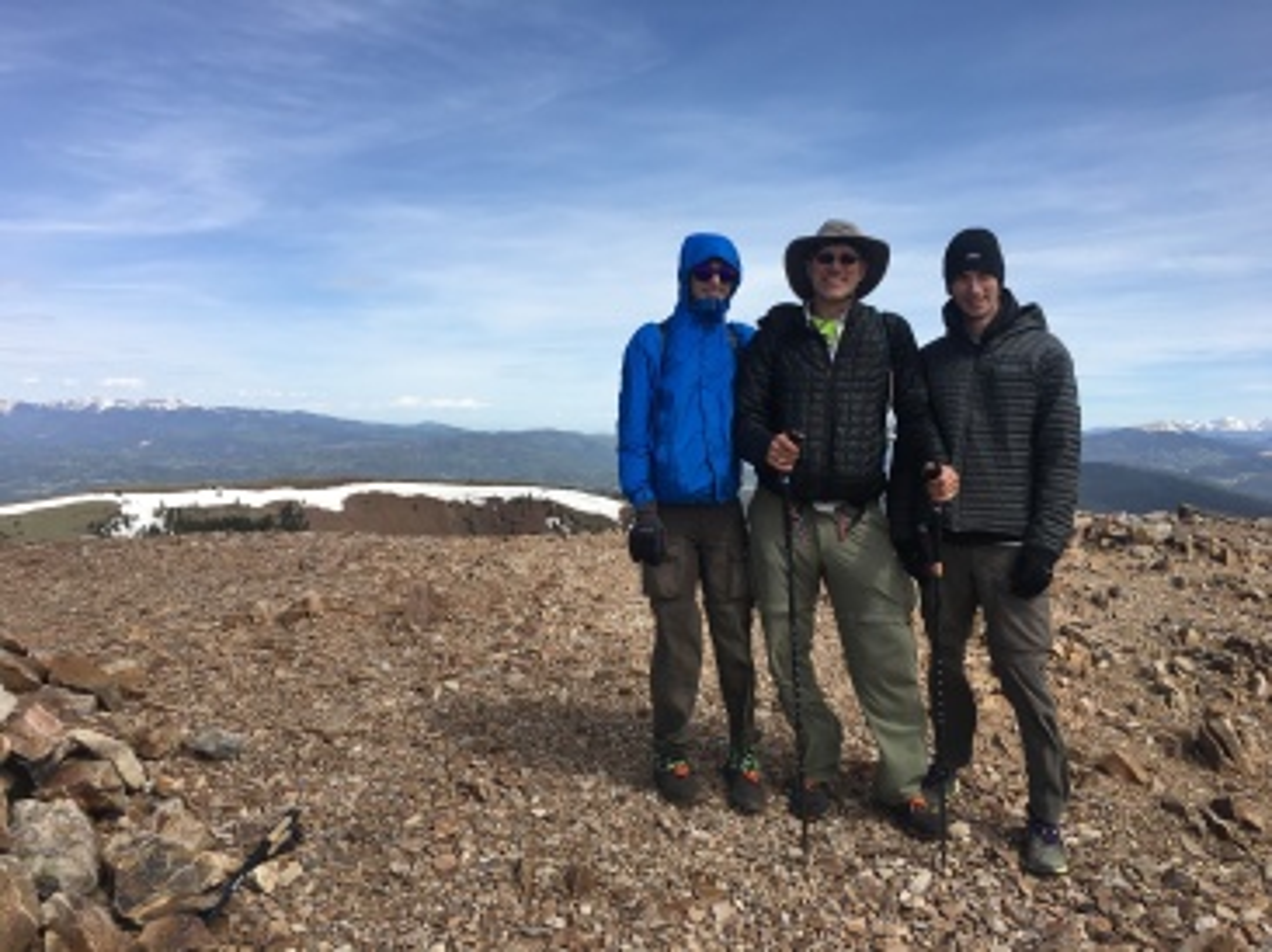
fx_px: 1065
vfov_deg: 48.2
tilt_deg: -3.4
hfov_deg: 61.7
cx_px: 636
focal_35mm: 29
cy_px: 476
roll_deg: -2.2
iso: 25
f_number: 2.2
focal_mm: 4.15
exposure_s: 1/1603
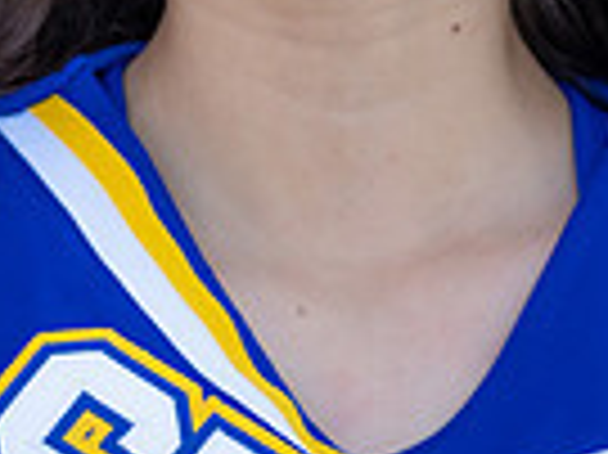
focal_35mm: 617
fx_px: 10827
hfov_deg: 3.2
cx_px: 118
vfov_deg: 2.4
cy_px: -36
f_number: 2.8
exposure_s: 1/320
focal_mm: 120
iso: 125
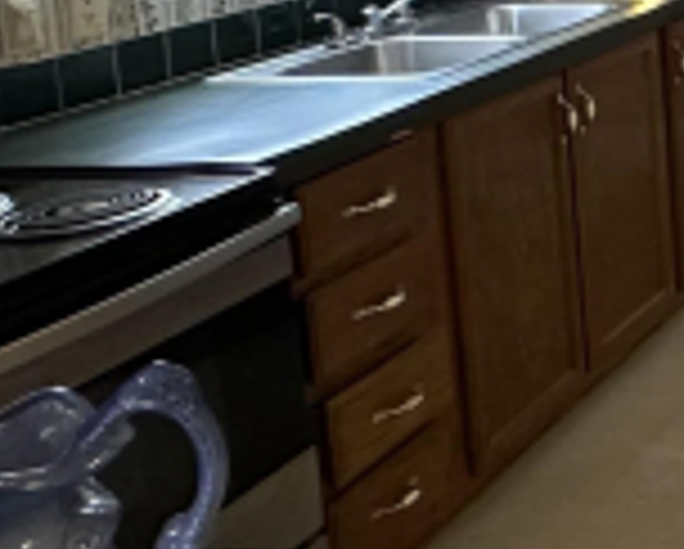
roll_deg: +0.1
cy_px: -86
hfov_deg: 19.9
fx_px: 1216
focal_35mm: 60
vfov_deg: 23.5
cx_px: 1307
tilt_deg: -7.3
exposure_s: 1/60
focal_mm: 2.22
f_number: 2.2
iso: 500
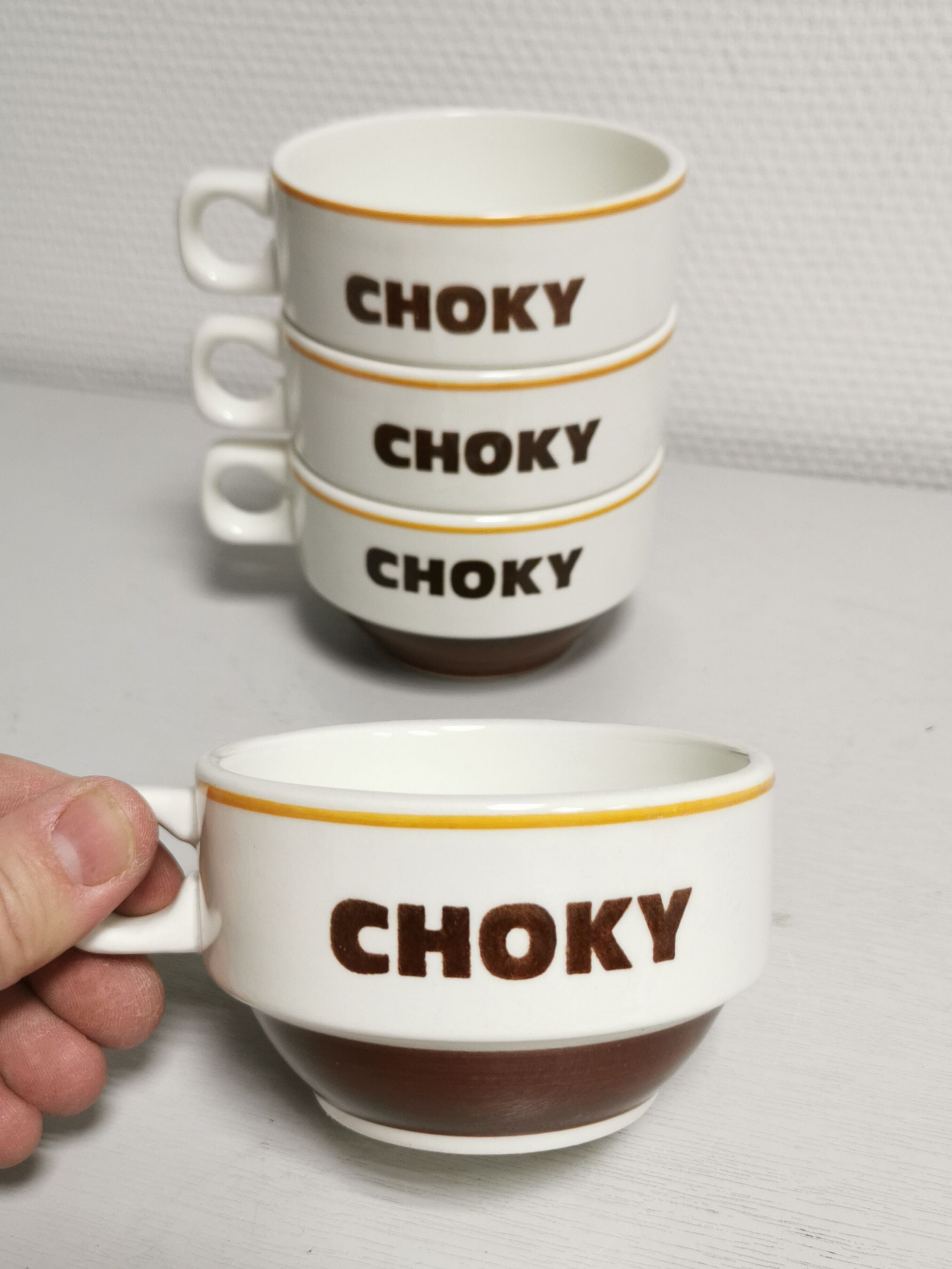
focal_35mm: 38
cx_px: 476
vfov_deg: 49.0
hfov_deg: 37.7
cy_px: 634
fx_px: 1393
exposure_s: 1/50
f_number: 1.8
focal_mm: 5.58
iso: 125
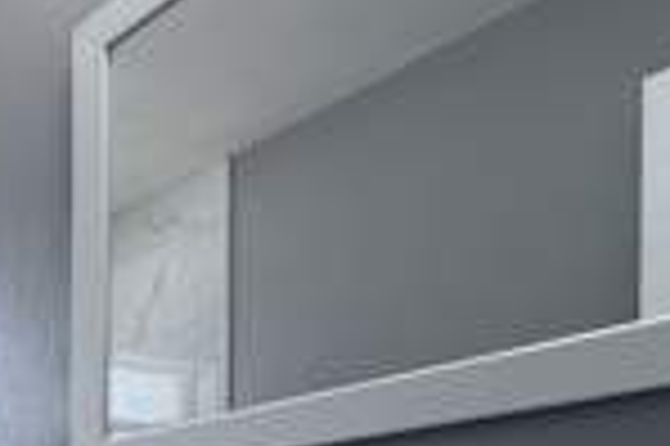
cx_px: -279
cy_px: 624
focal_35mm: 47
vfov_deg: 24.0
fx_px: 874
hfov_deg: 29.7
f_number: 2.2
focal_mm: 2.22
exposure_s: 1/120
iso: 125
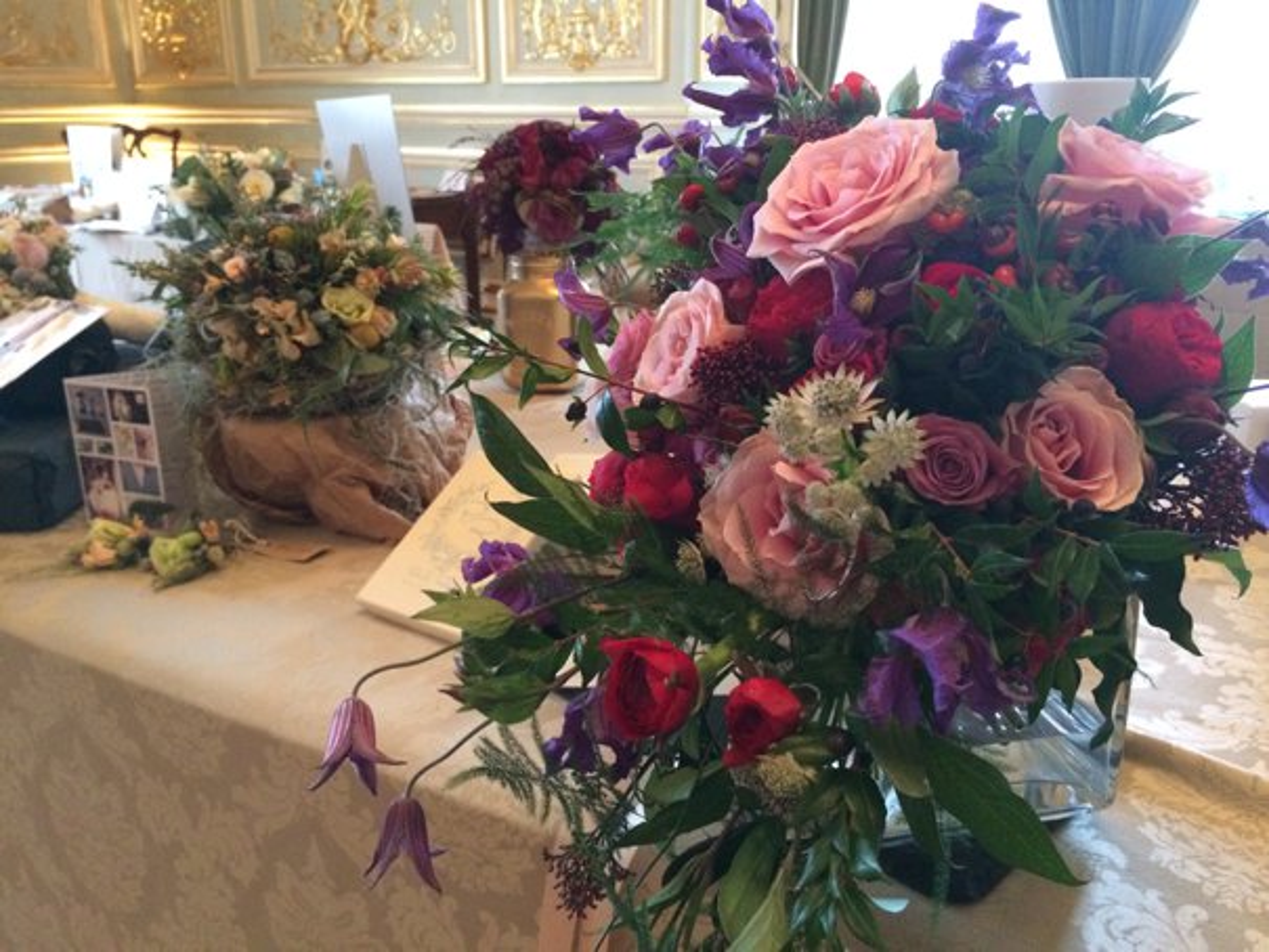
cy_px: 476
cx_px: 634
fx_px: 1063
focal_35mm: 29
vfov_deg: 48.2
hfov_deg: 61.6
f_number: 2.2
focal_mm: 4.15
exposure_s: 1/15
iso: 400
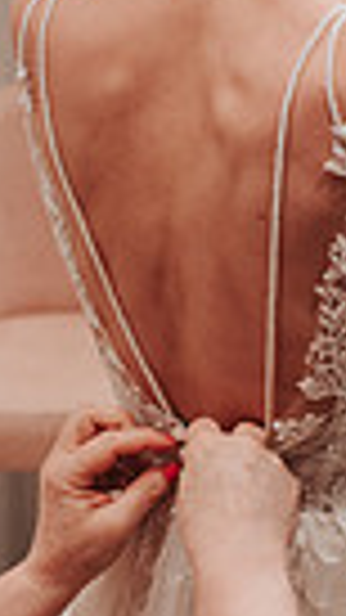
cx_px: 198
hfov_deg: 10.1
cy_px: 441
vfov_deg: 17.8
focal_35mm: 120
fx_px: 1958
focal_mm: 35
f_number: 2.8
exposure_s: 1/125
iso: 200
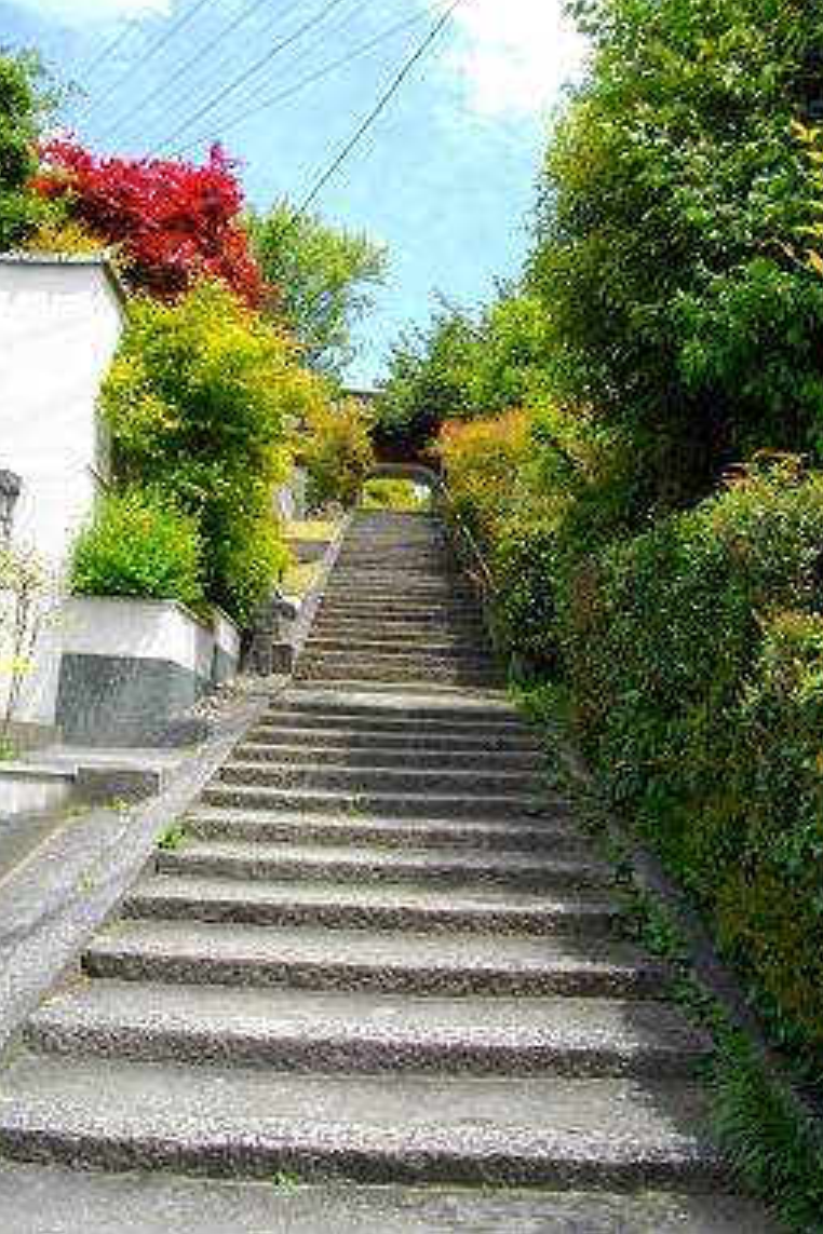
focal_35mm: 34
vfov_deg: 55.8
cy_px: 611
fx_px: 1166
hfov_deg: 38.9
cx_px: 408
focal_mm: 5.7
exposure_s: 1/250
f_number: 5.5
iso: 100
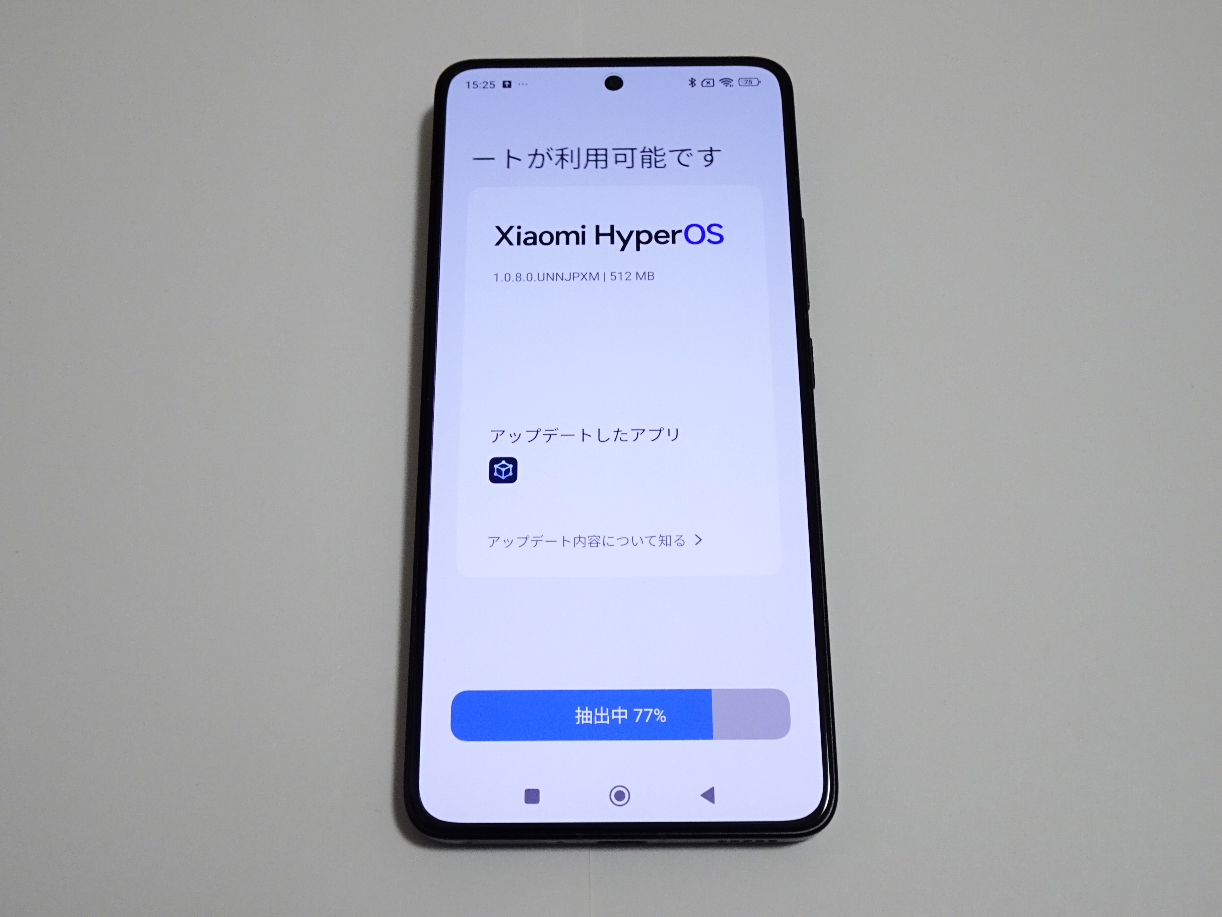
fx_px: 1412
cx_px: 611
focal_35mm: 40
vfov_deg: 36.0
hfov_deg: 46.8
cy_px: 458
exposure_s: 1/15
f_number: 4
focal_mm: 6.64
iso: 200
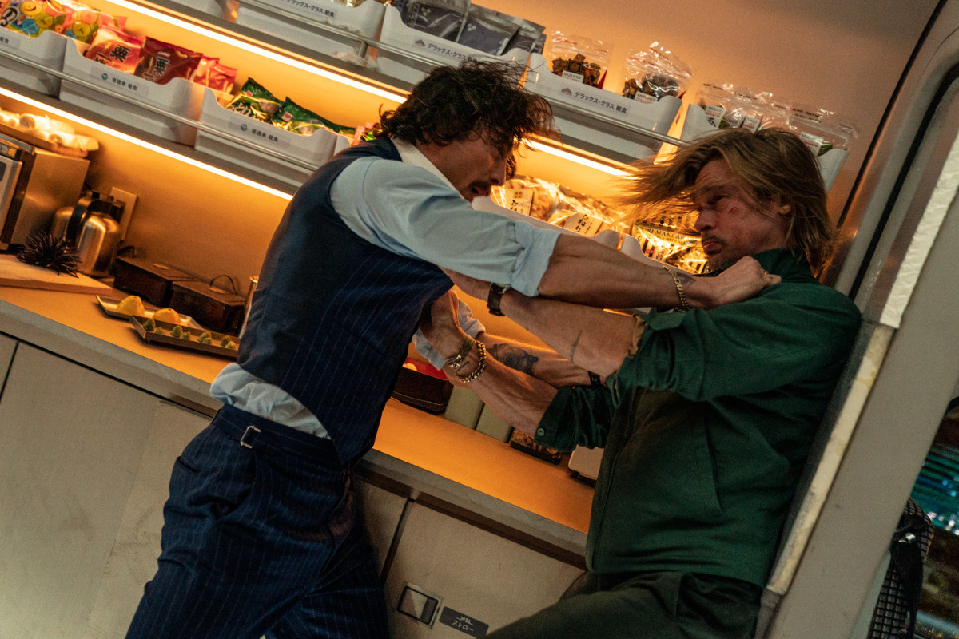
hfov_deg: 49.6
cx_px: 480
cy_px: 320
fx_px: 1039
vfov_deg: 34.2
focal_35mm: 39
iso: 3200
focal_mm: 39
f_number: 2.8
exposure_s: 1/400
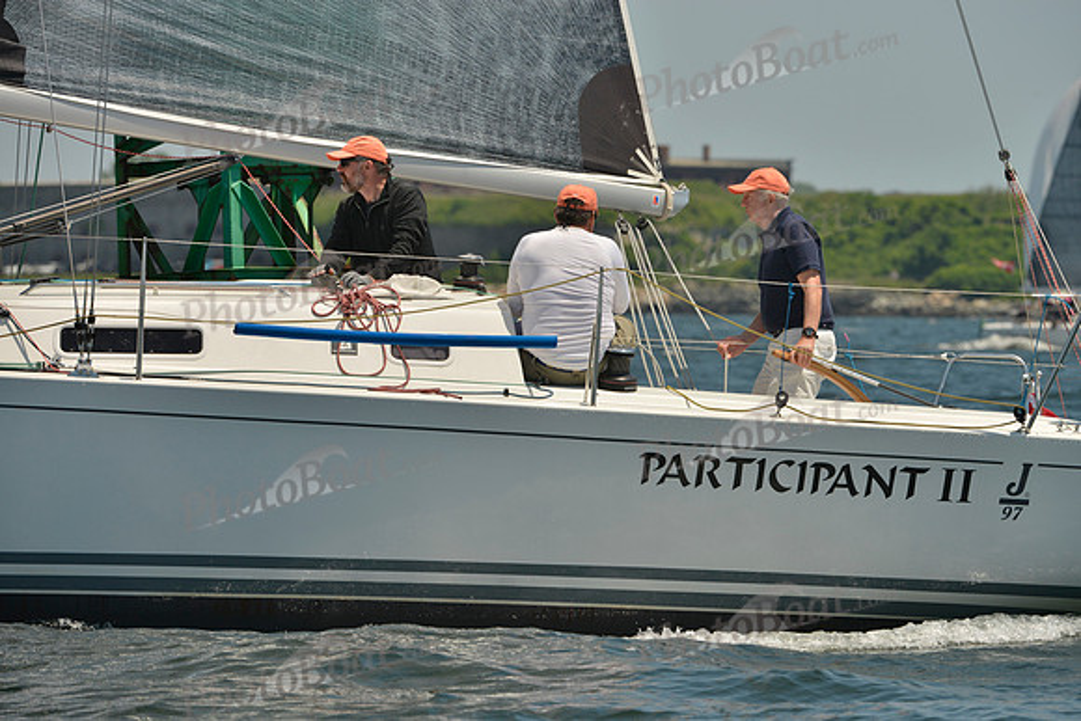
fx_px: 10211
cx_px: 540
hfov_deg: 6.1
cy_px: 360
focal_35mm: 340
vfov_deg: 4.0
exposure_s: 1/1250
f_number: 9
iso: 280
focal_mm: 340
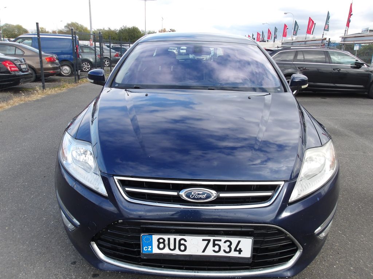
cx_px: 186
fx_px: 291
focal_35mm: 27
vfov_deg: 51.4
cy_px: 140
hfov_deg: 65.3
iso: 100
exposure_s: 1/321
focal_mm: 4.9
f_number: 3
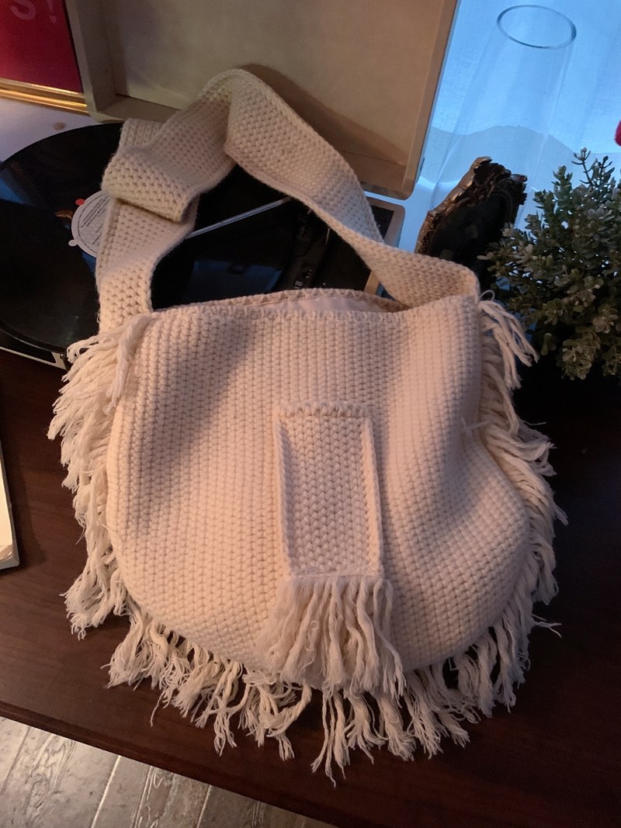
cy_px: 414
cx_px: 310
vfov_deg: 67.3
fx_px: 622
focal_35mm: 26
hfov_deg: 53.1
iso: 640
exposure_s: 1/25
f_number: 1.8
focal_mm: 4.25
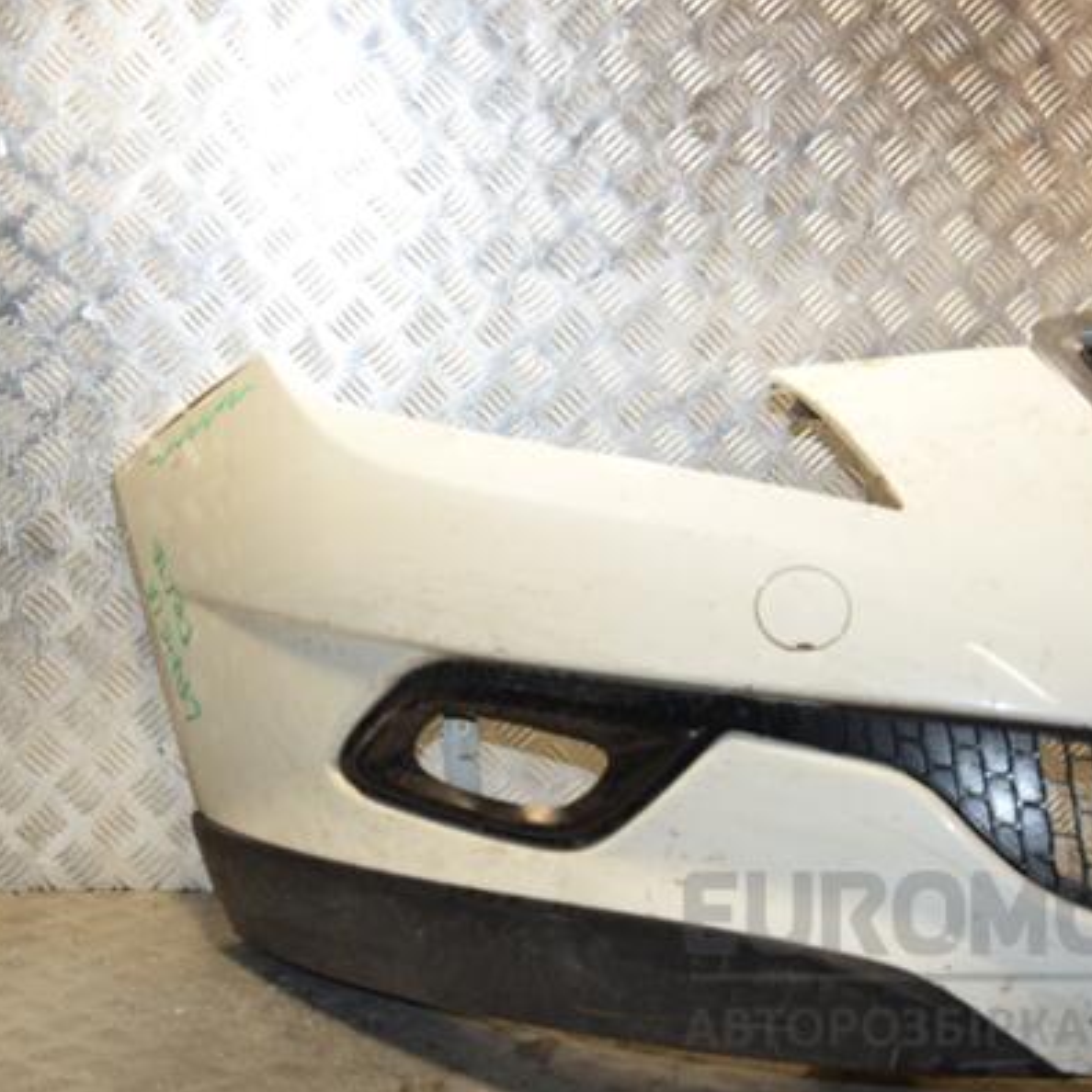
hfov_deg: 25.5
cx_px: 631
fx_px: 2414
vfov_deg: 25.5
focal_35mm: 68
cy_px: 546
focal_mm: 35
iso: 800
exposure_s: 1/200
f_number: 5.6
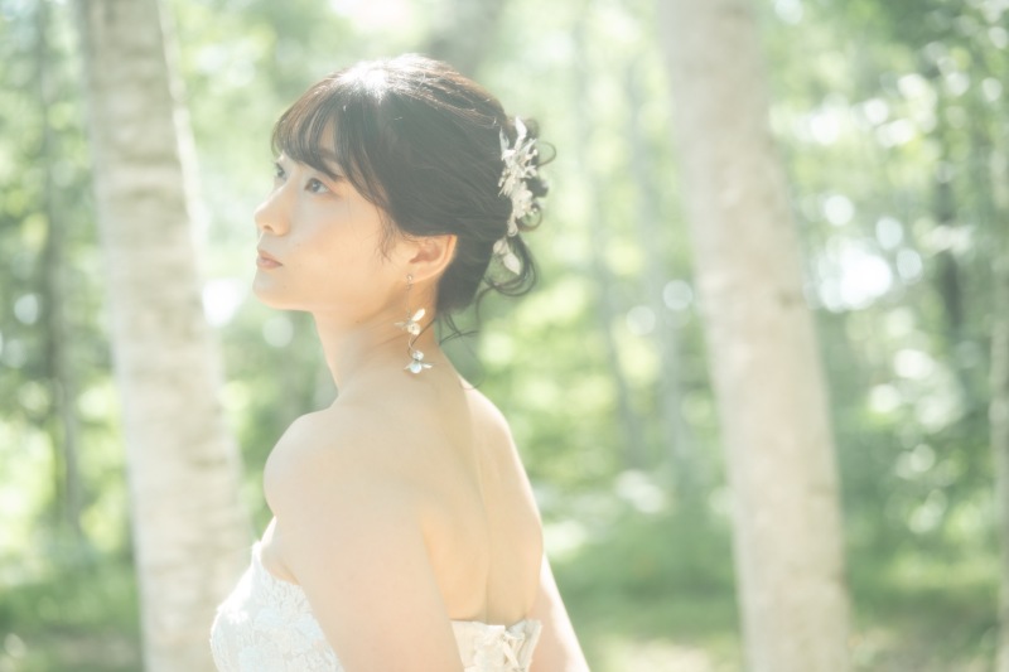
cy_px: 336
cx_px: 504
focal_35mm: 50
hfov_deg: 39.6
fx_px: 1401
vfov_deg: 27.0
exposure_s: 1/100
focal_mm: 50
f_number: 2
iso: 100
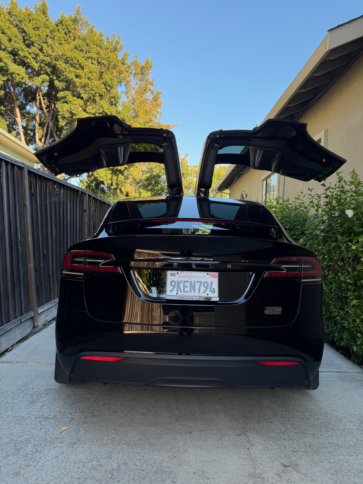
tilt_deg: -0.8
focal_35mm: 24
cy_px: 242
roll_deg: -2.9
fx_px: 336
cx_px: 182
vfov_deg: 71.6
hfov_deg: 56.8
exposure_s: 1/399
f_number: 1.78
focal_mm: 6.76
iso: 80
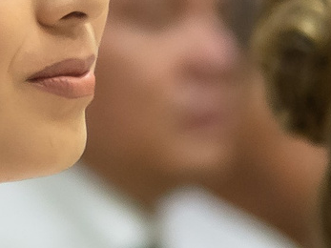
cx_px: -1
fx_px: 13210
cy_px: 366
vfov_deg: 1.1
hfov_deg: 1.4
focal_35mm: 1382
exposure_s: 1/160
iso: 1600
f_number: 3.5
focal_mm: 130
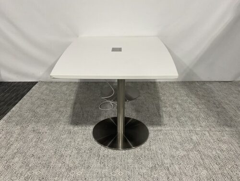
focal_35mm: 29
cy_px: 90
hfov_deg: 61.6
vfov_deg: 48.4
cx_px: 120
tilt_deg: -23.3
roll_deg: -1.9
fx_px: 201
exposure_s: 1/60
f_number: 1.8
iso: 100
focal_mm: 3
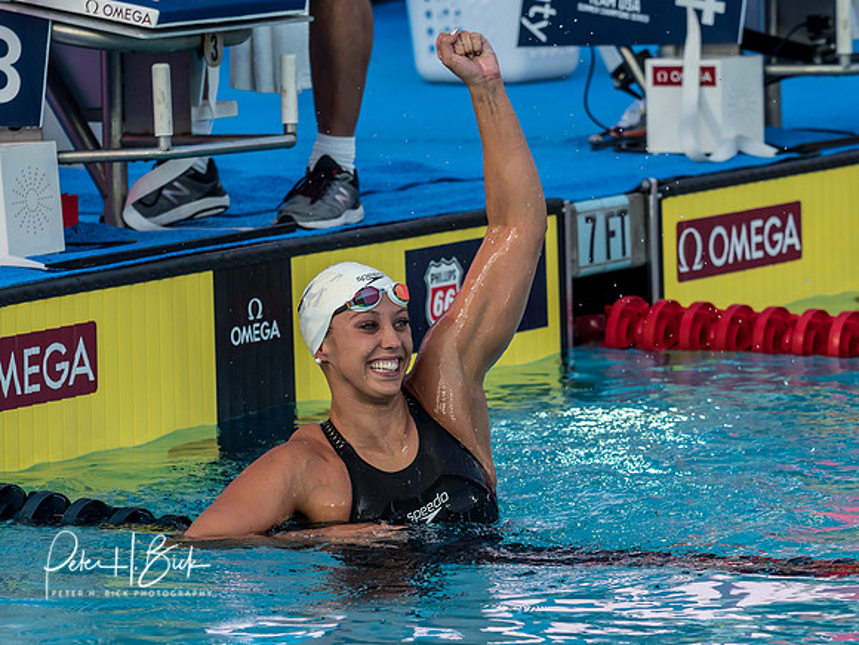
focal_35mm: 253
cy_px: 407
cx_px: 374
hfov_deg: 7.8
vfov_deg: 5.9
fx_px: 6280
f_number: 3.5
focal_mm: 95
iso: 500
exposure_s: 1/1000
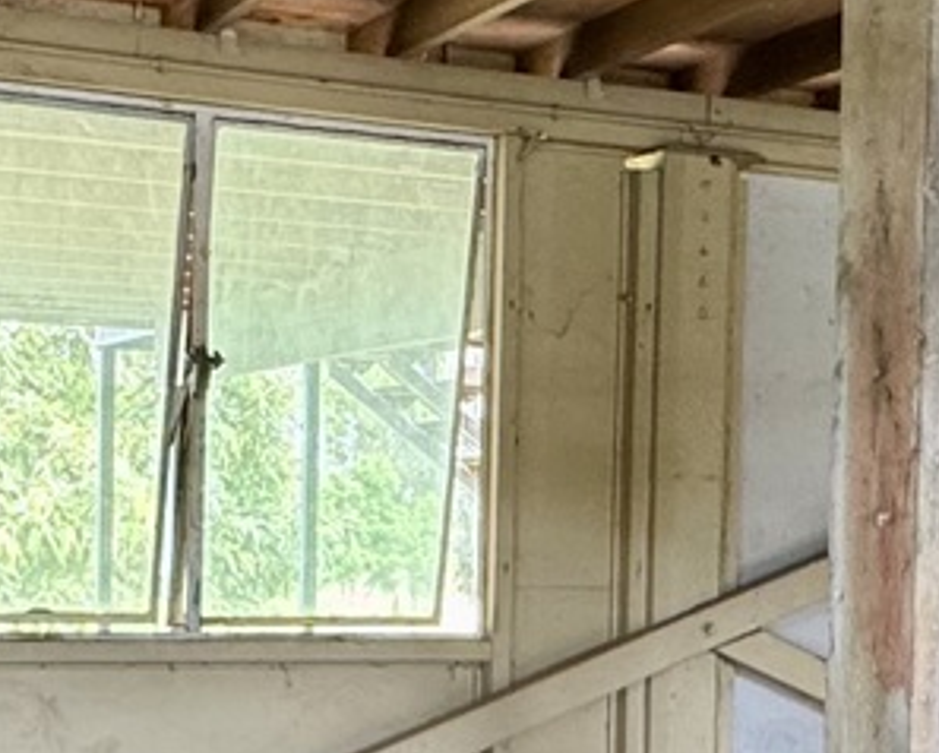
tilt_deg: -2.0
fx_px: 1919
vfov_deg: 21.9
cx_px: 357
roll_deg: -1.2
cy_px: 587
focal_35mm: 69
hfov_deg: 27.4
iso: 320
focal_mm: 2.22
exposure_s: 1/89
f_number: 2.2
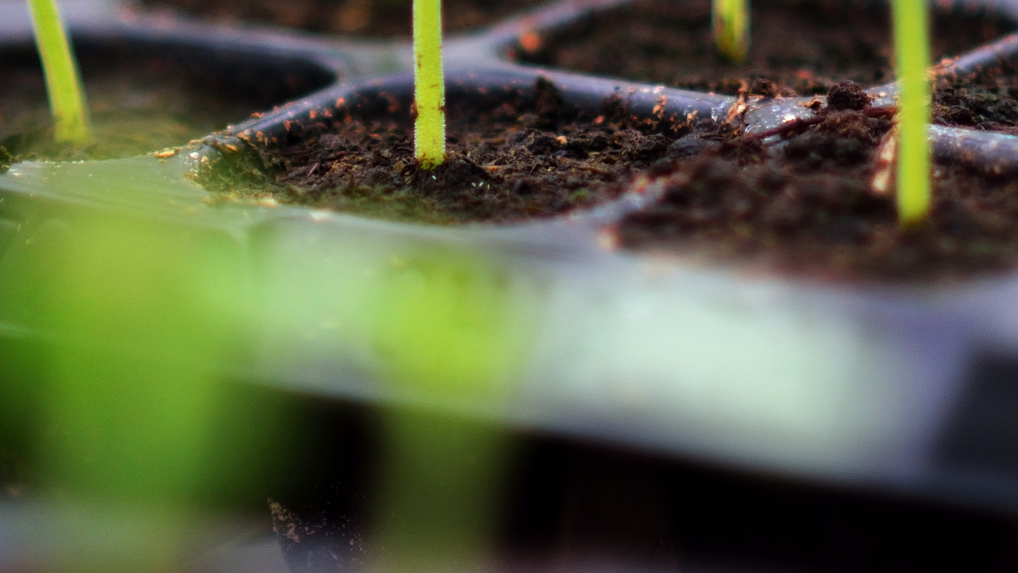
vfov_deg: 3.7
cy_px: 35
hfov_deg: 6.5
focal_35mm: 330
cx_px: 58
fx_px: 8916
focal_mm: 85
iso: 200
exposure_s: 1/1600
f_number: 2.2
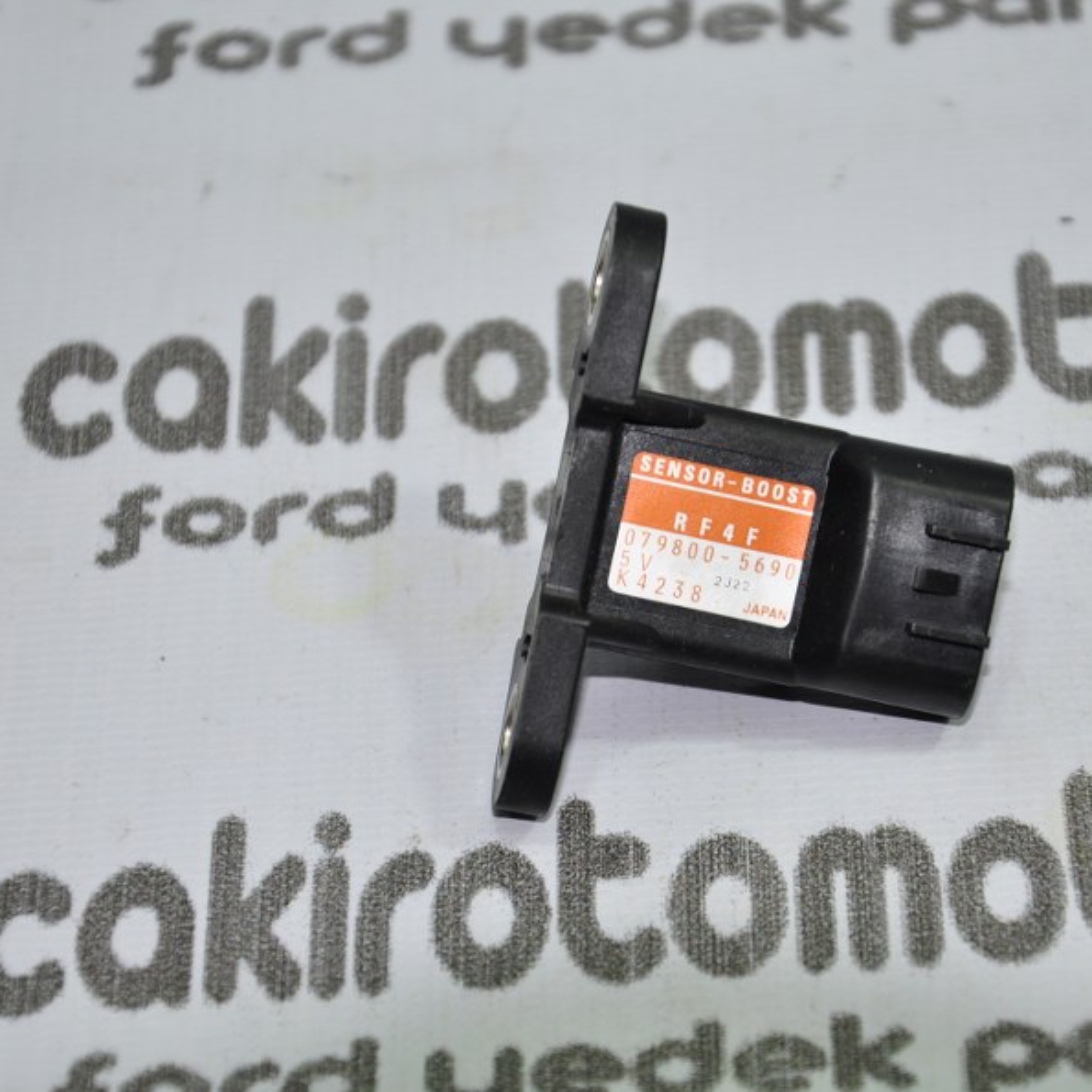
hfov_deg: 10.7
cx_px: 672
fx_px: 5840
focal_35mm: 164
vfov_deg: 10.7
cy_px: 547
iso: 200
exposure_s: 1/30
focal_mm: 85
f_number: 7.1
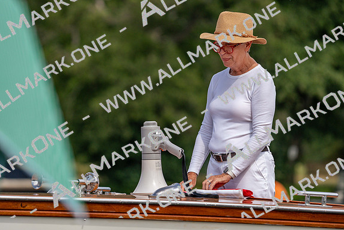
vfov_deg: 3.9
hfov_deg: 5.8
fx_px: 3394
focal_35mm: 355
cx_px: 174
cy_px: 115
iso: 320
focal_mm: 350
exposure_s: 1/1600
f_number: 6.3
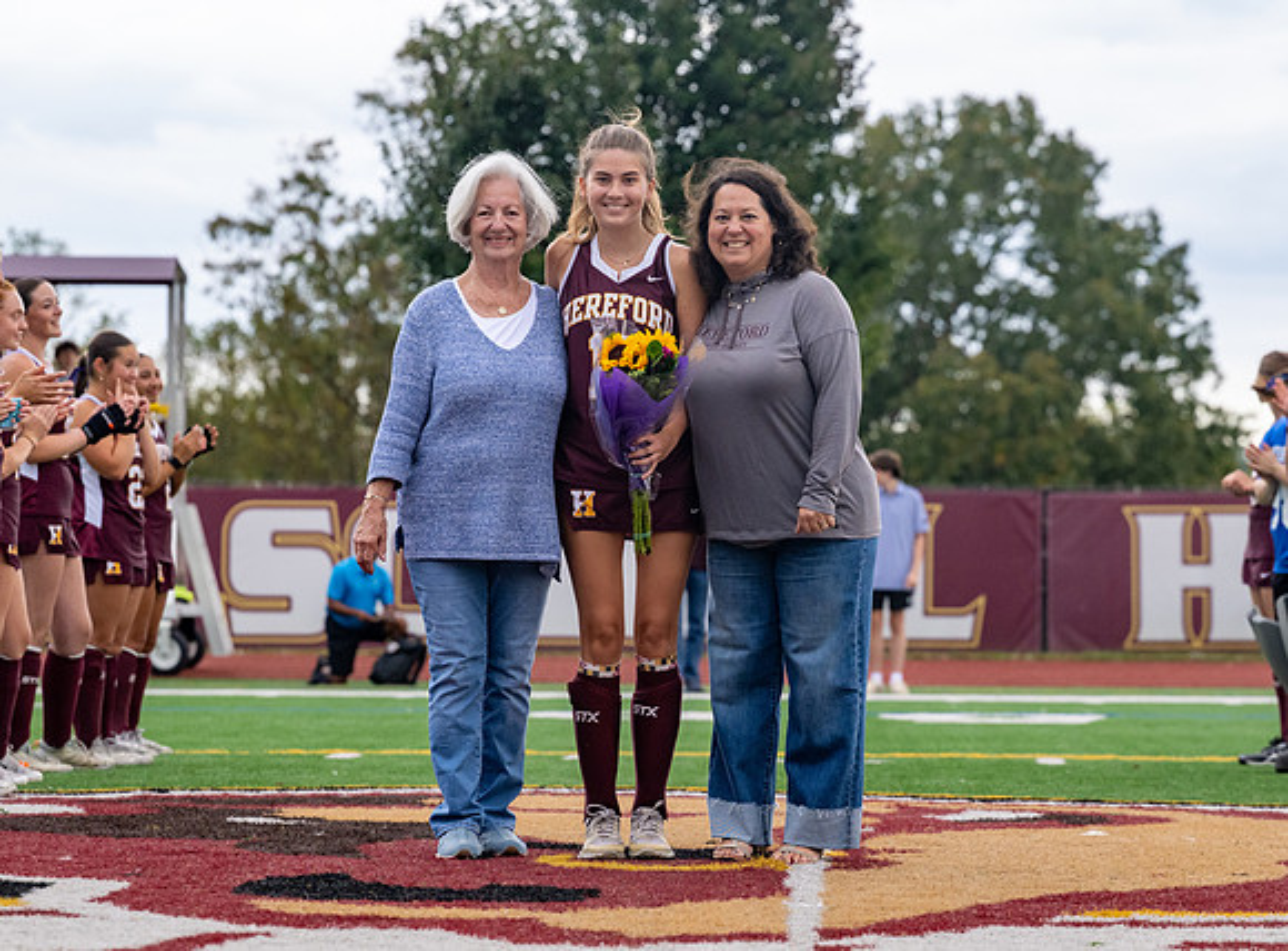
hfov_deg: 13.4
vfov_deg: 9.9
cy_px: 474
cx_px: 679
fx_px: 5502
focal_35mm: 149
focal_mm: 110
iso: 1250
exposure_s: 1/640
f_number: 4.5
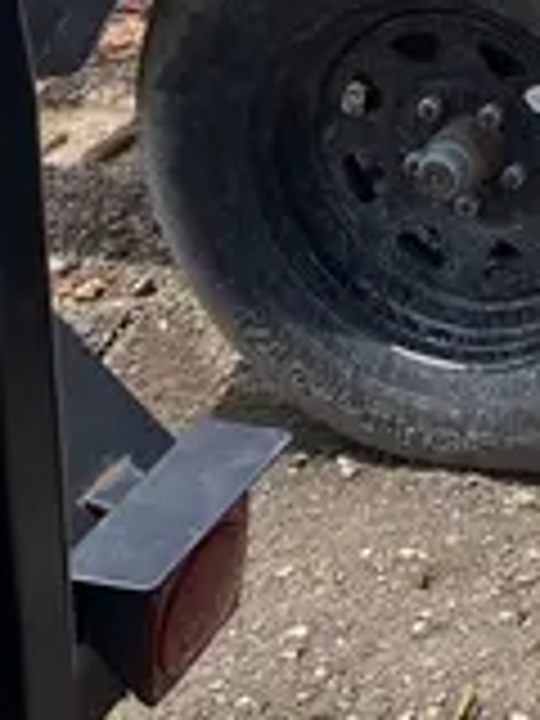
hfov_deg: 10.3
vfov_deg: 14.0
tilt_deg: -14.6
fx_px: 2662
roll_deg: +1.0
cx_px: 1220
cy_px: -511
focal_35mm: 128
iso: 32
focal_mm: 3.99
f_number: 1.8
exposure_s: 1/694
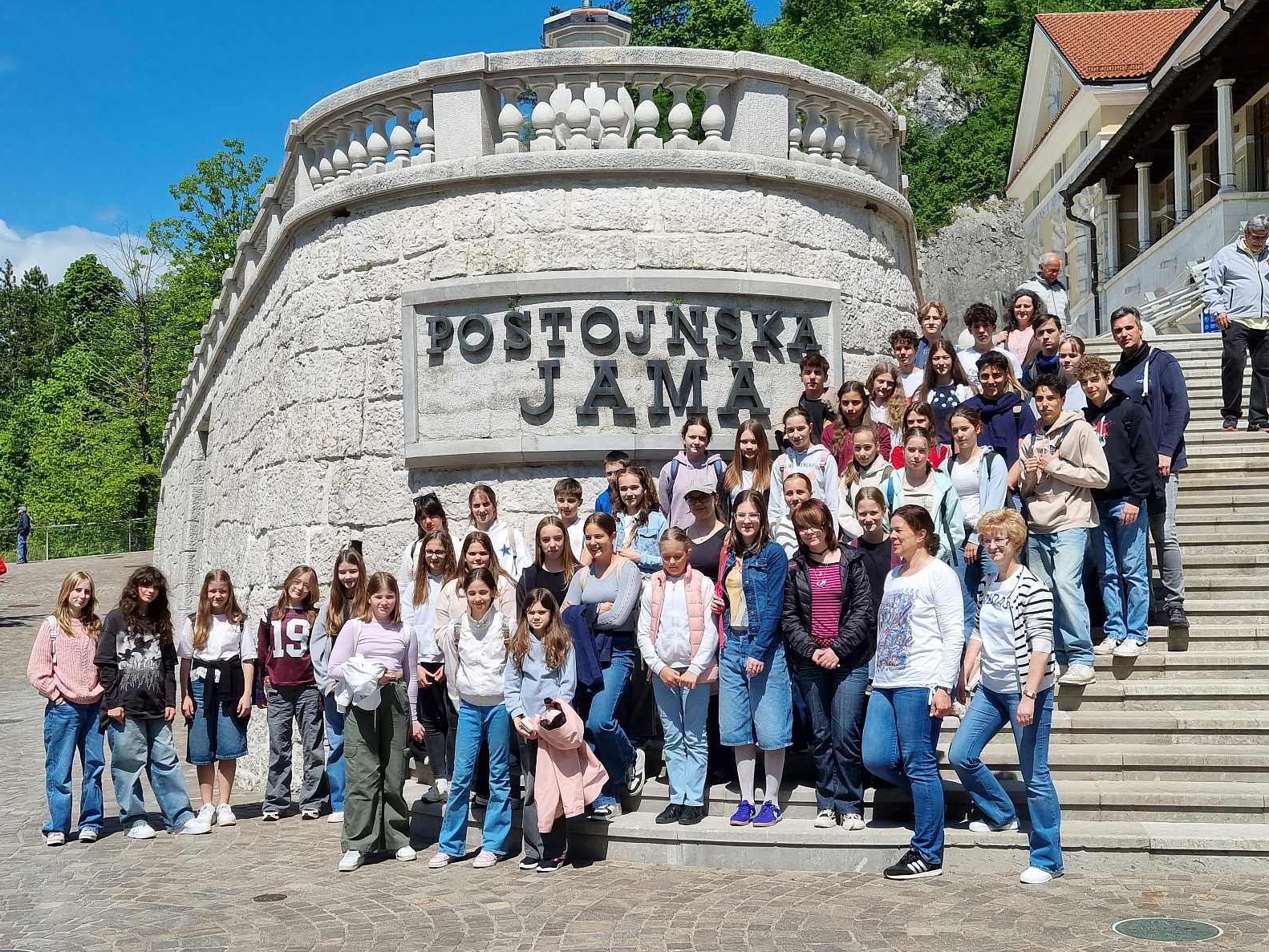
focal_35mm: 28
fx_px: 1027
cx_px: 611
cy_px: 477
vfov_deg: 49.8
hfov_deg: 63.4
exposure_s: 1/4016
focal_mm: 5.4
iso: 50
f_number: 1.8
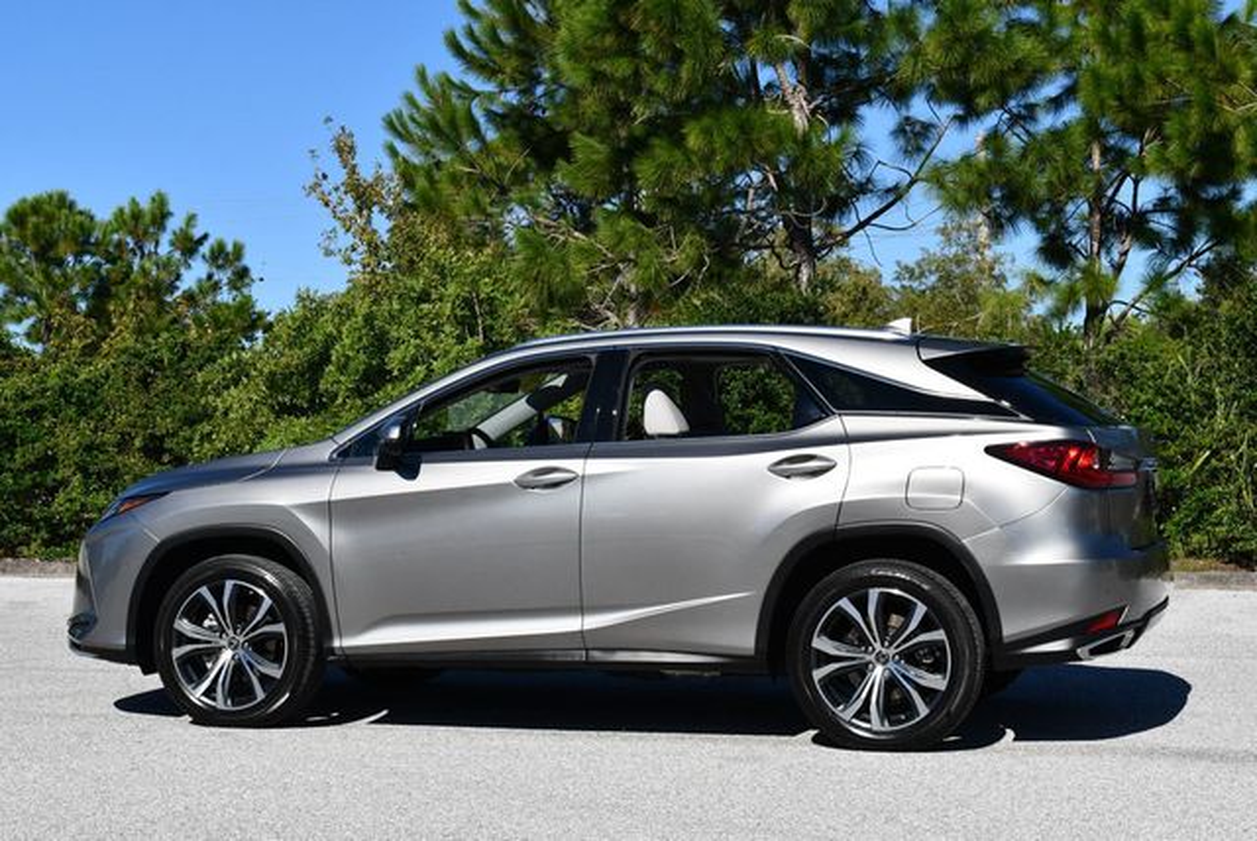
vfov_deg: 21.3
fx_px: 2237
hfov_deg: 31.4
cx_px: 628
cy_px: 420
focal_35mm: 64
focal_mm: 32
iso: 100
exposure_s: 1/320
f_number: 9
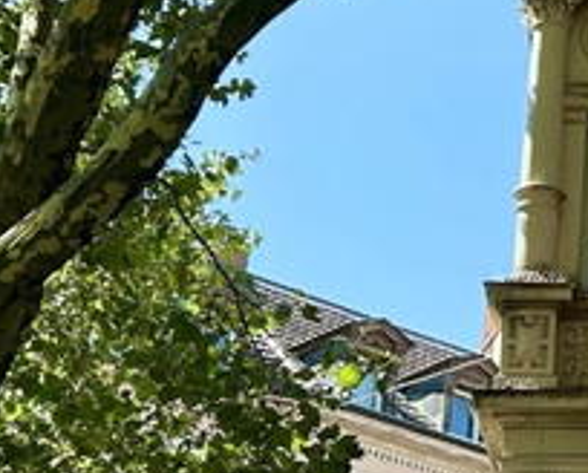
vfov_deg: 11.1
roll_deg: -0.5
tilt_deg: +23.3
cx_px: 870
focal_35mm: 139
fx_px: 2424
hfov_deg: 13.1
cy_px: 294
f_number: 1.5
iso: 50
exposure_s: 1/650
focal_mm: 5.7
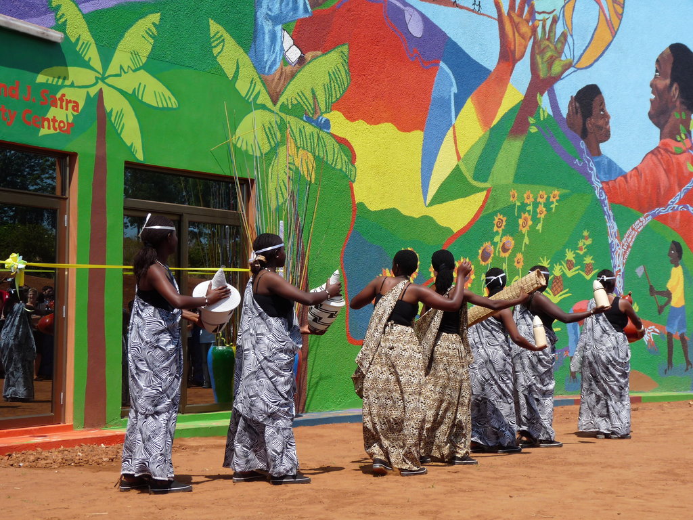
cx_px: 346
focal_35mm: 55
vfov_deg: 26.6
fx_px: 1101
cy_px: 260
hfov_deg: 34.9
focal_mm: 9.8
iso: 100
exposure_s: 1/250
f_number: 4.5
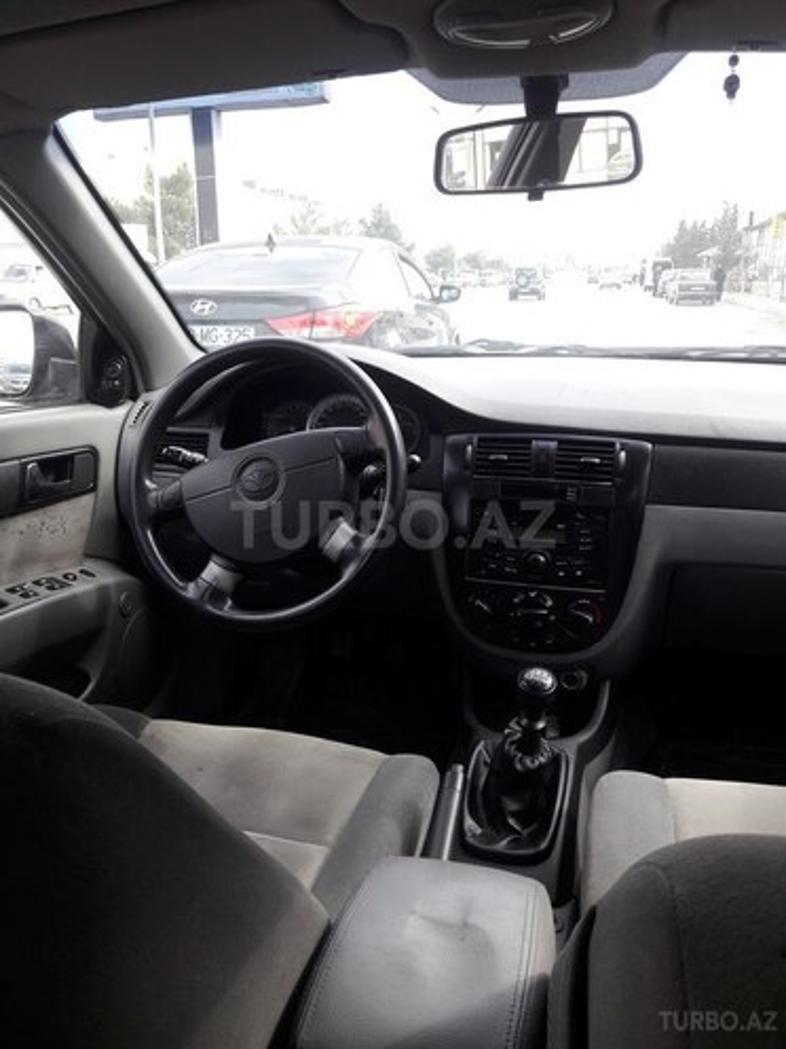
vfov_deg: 63.4
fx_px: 848
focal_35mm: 28
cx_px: 393
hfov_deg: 49.7
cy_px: 524
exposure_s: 1/177
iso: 40
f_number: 1.9
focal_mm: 3.7
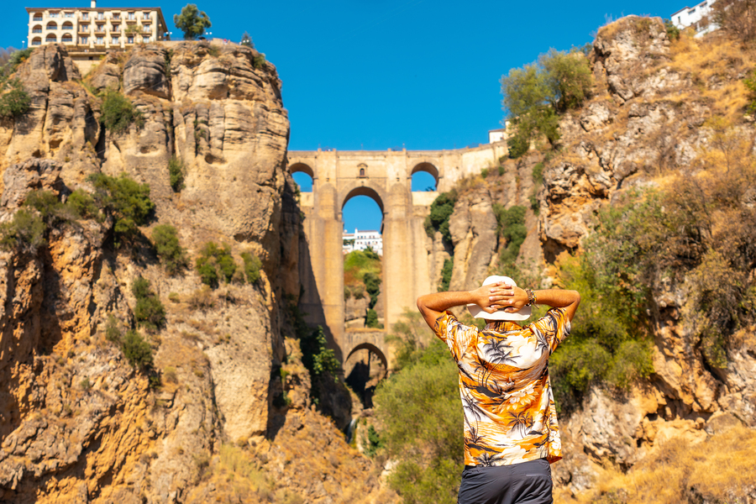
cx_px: 378
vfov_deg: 25.8
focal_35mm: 52
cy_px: 252
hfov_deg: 37.9
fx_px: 1102
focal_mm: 35
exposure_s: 1/2000
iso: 100
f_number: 3.2
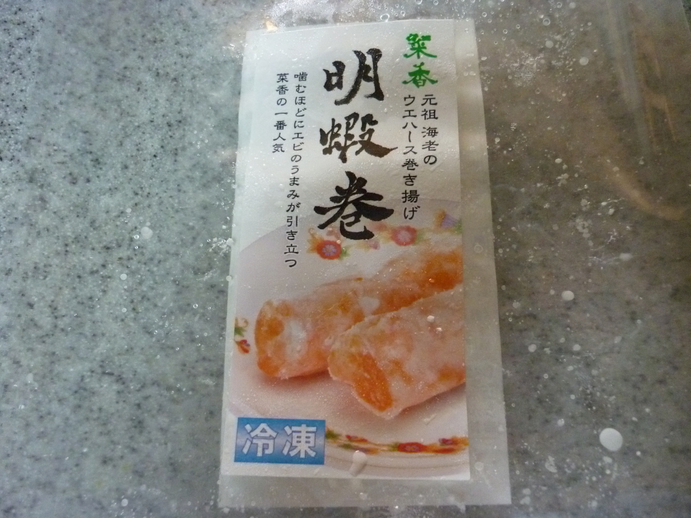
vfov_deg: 42.9
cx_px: 346
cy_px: 259
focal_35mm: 33
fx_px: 659
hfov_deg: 55.4
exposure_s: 1/30
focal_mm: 5.5
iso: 640
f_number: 2.8
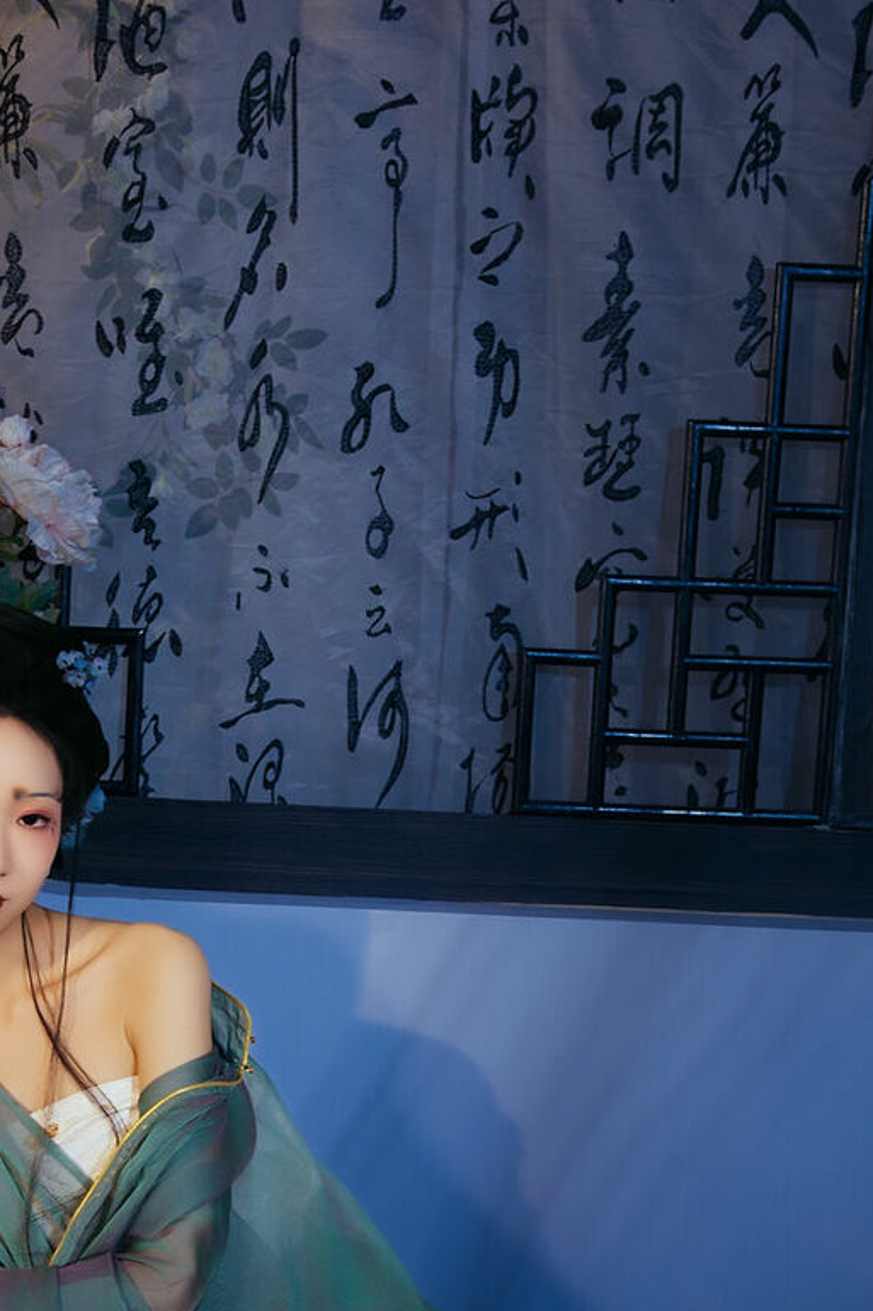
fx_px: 3275
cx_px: 342
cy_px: 1016
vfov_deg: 22.4
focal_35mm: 90
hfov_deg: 15.2
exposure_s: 1/125
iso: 400
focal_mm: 45
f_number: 4
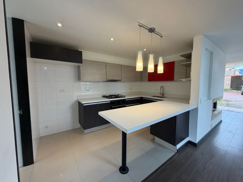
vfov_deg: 85.7
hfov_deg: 102.1
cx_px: 122
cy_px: 91
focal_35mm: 14
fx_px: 98
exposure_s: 1/120
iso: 100
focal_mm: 2.22
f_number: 2.2
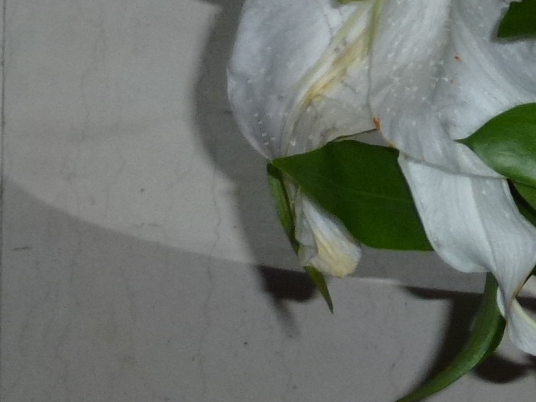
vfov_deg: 6.1
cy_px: -37
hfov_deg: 7.9
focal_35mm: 243
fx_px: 3762
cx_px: 911
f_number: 4.5
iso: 200
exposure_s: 1/60
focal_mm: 10.9
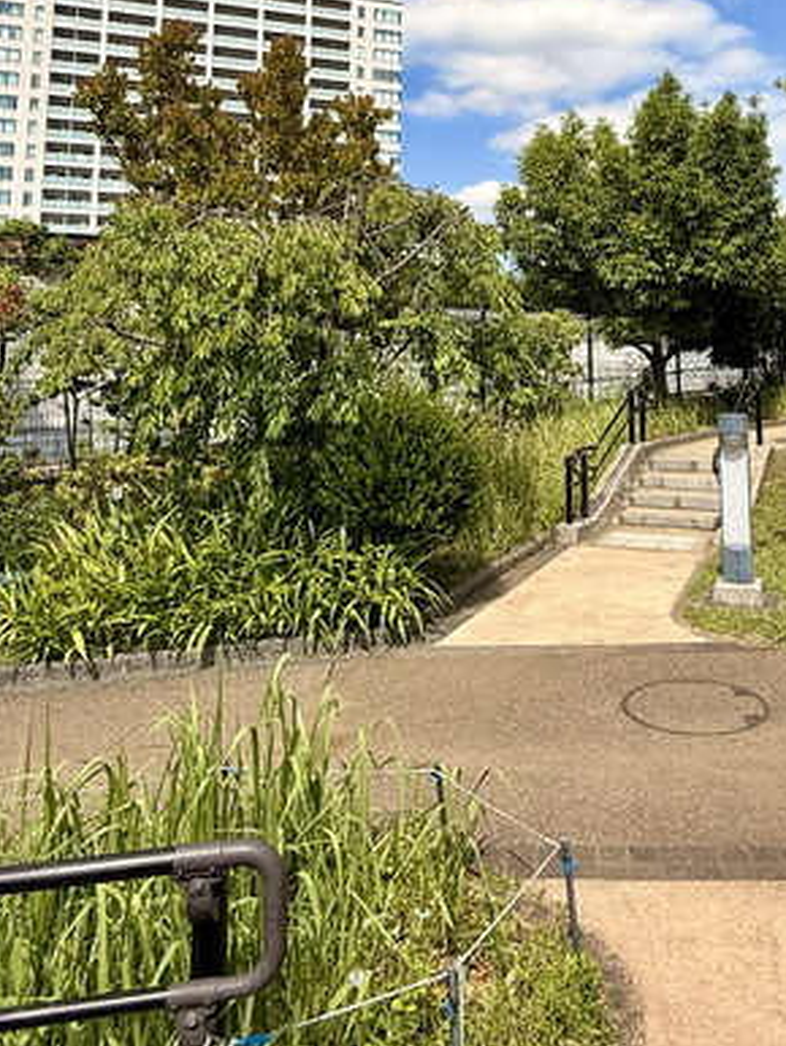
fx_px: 877
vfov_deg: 58.6
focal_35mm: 29
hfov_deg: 47.4
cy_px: 268
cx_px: 529
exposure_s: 1/2092
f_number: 2.2
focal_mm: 2.22
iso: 50
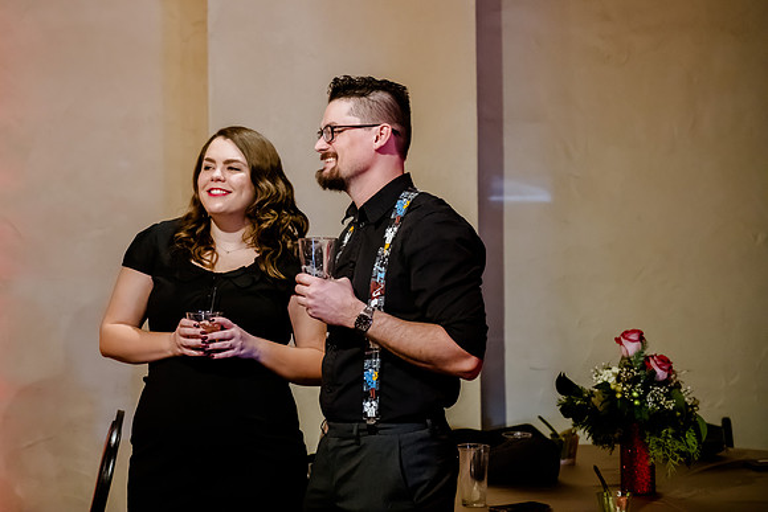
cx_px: 275
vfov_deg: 15.2
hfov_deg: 22.6
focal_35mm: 90
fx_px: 1919
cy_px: 183
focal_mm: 70
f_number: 2.8
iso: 5000
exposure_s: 1/125
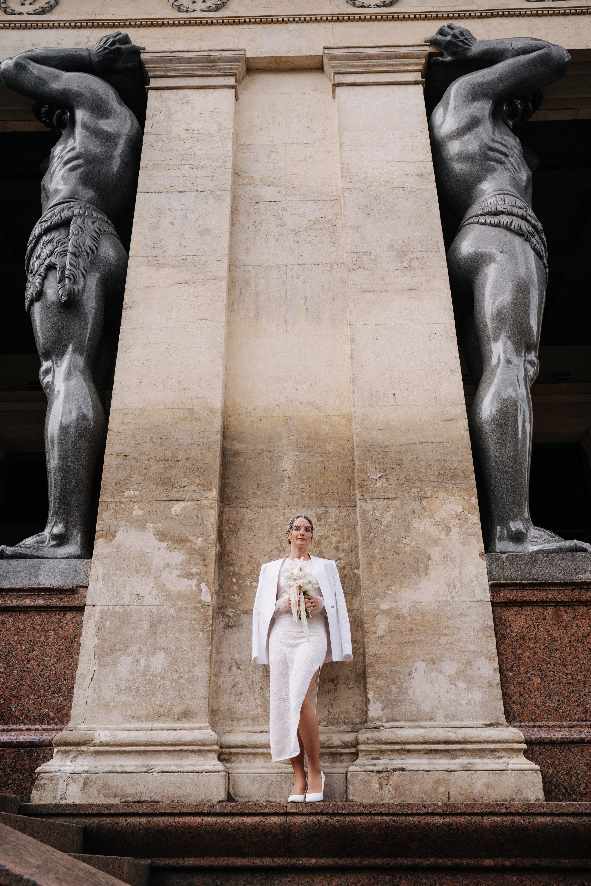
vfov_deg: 60.3
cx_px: 296
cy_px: 443
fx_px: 763
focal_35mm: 31
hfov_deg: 42.3
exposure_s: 1/400
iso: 640
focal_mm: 31
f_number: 8
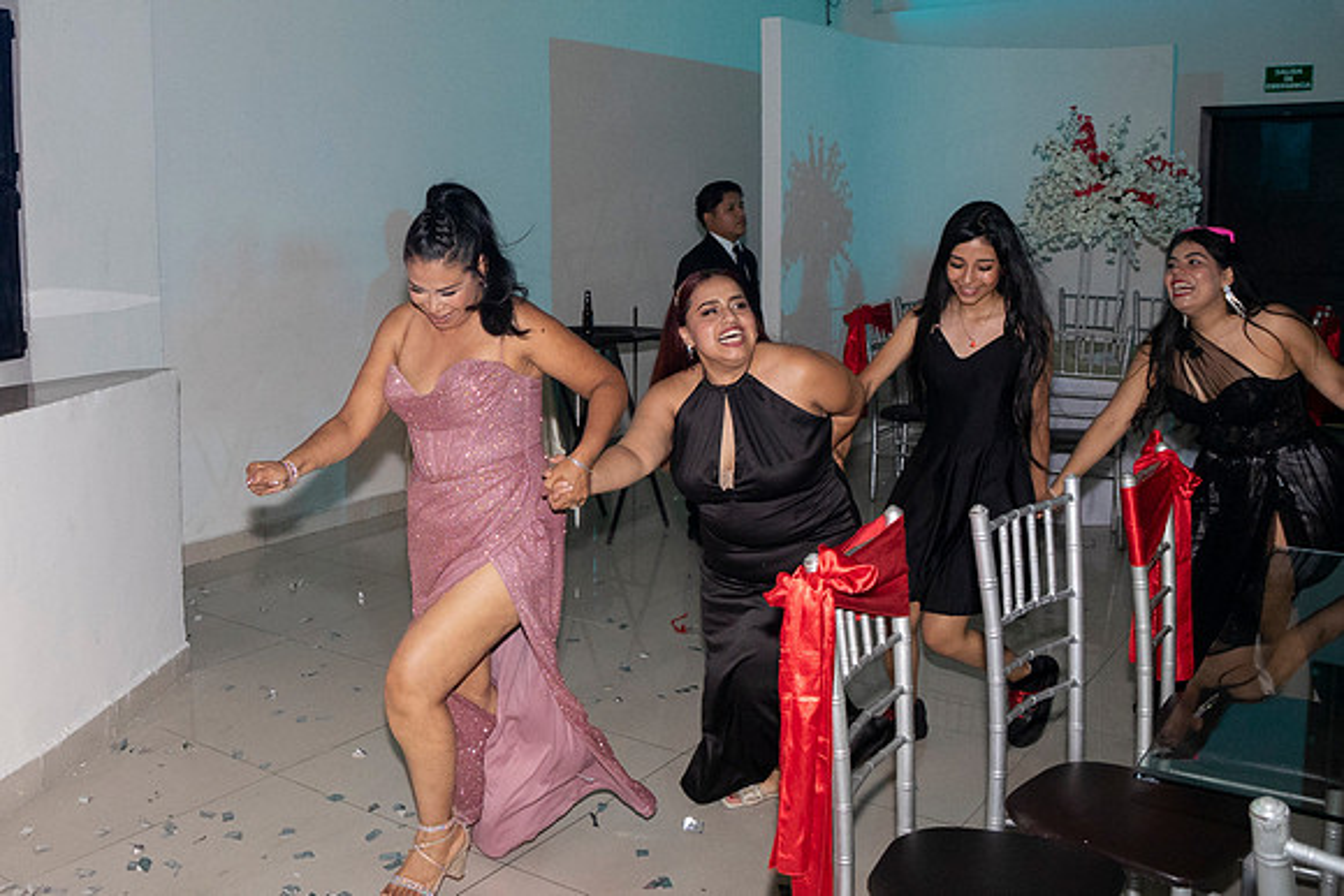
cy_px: 346
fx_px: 1281
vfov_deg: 38.4
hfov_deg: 54.8
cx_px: 520
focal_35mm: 34
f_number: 5
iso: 1250
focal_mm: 18
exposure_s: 1/160
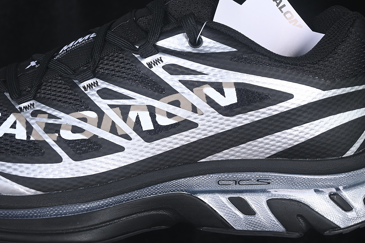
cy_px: 122
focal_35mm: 75
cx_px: 182
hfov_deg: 27.0
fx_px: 760
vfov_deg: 18.2
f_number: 6.3
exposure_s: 1/50
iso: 160
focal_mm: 50
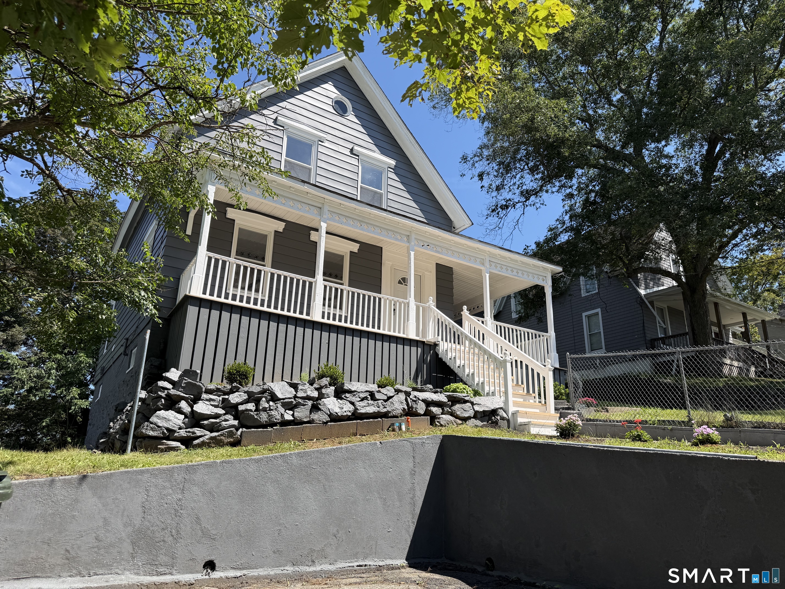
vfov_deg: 56.8
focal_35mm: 24
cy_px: 294
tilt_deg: +20.2
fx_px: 544
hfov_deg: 71.6
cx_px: 392
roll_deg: -1.4
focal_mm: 6.76
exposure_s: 1/3021
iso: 80
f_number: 1.78
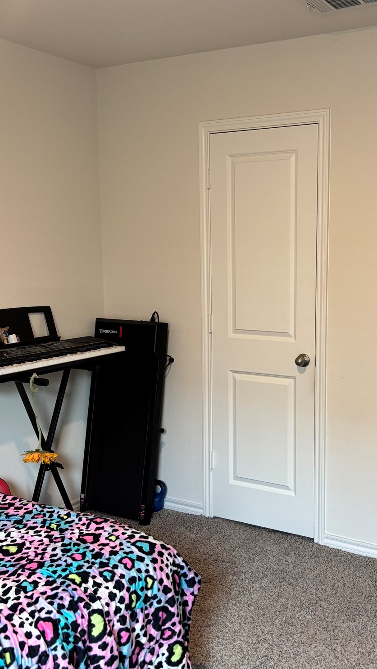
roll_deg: +0.9
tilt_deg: -3.8
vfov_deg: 51.6
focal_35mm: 39
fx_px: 693
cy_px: 328
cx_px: 254
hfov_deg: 30.2
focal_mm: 5.96
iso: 160
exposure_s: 1/60
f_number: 1.6
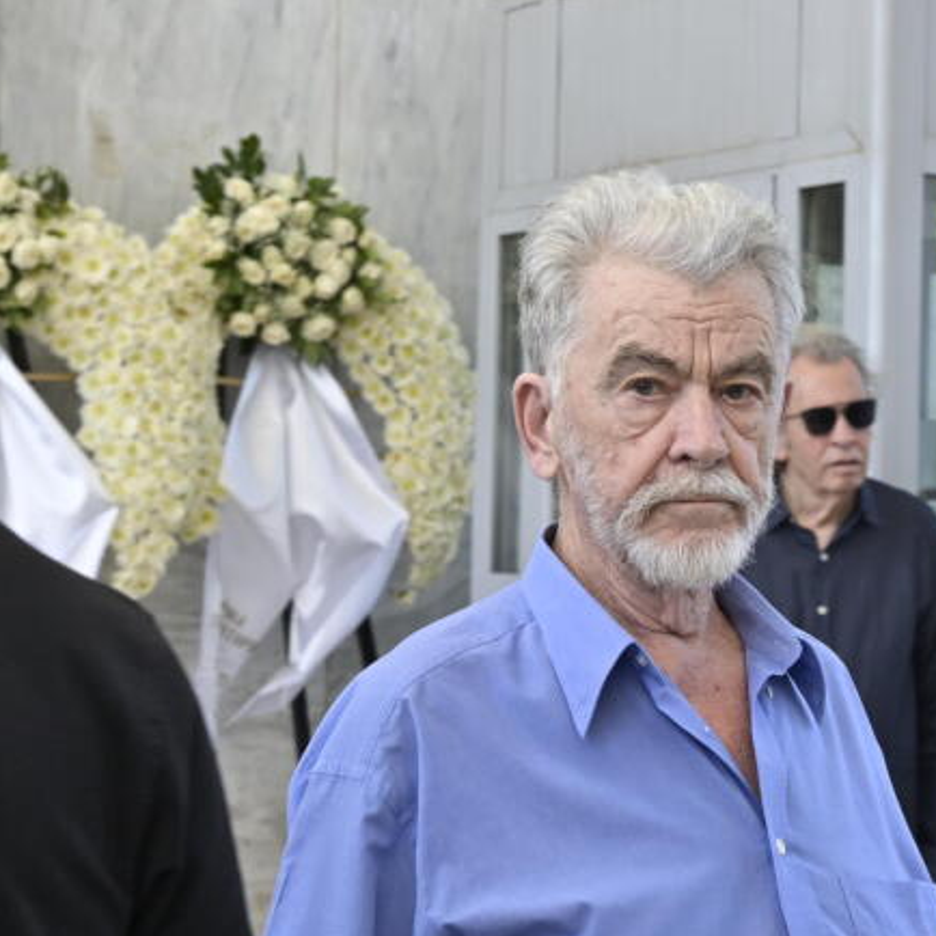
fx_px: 2967
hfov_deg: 17.9
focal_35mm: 97
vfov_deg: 17.9
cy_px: 468
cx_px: 606
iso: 500
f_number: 8
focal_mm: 50
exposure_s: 1/160
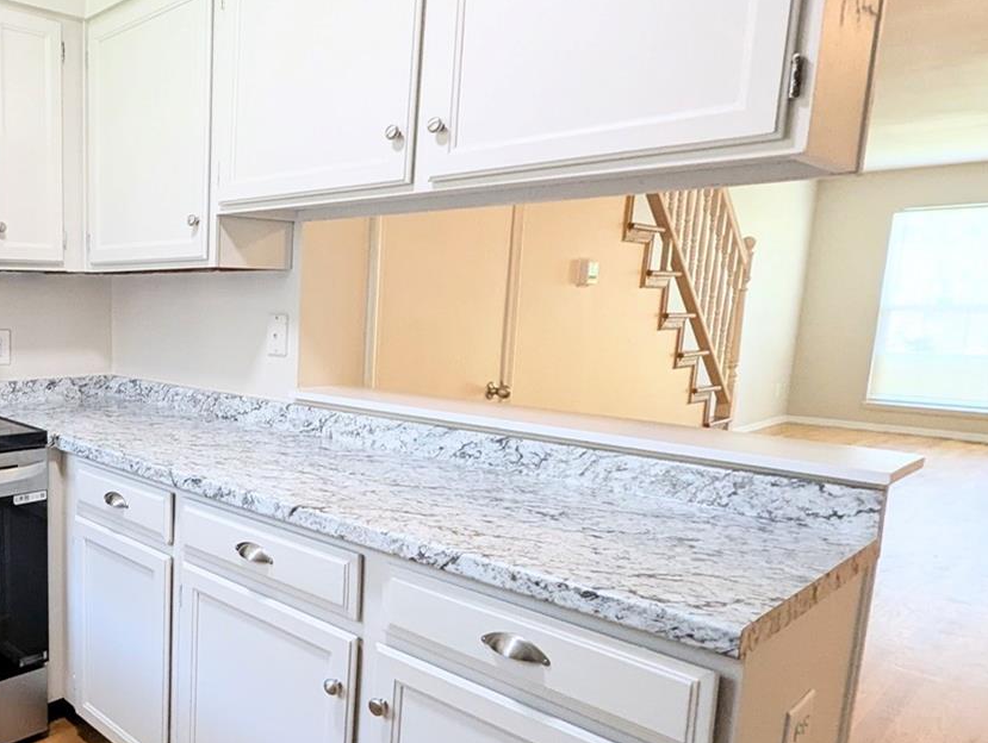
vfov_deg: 54.9
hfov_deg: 60.0
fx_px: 714
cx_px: 119
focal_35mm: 25
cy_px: 402
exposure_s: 1/60
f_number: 2.2
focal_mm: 1.95
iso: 80
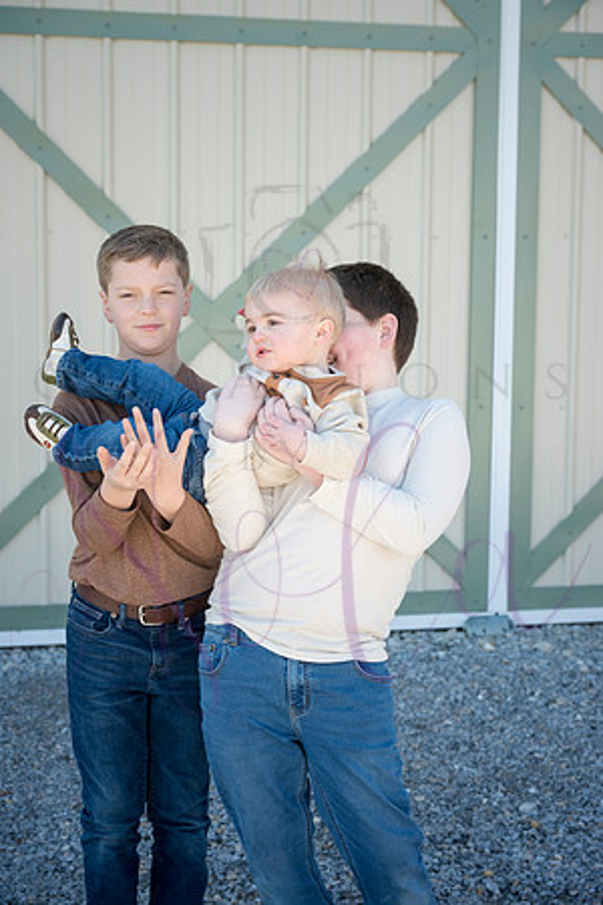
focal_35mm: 59
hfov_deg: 23.0
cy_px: 452
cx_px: 302
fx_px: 1482
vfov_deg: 33.9
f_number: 5.6
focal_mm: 59
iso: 400
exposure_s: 1/640
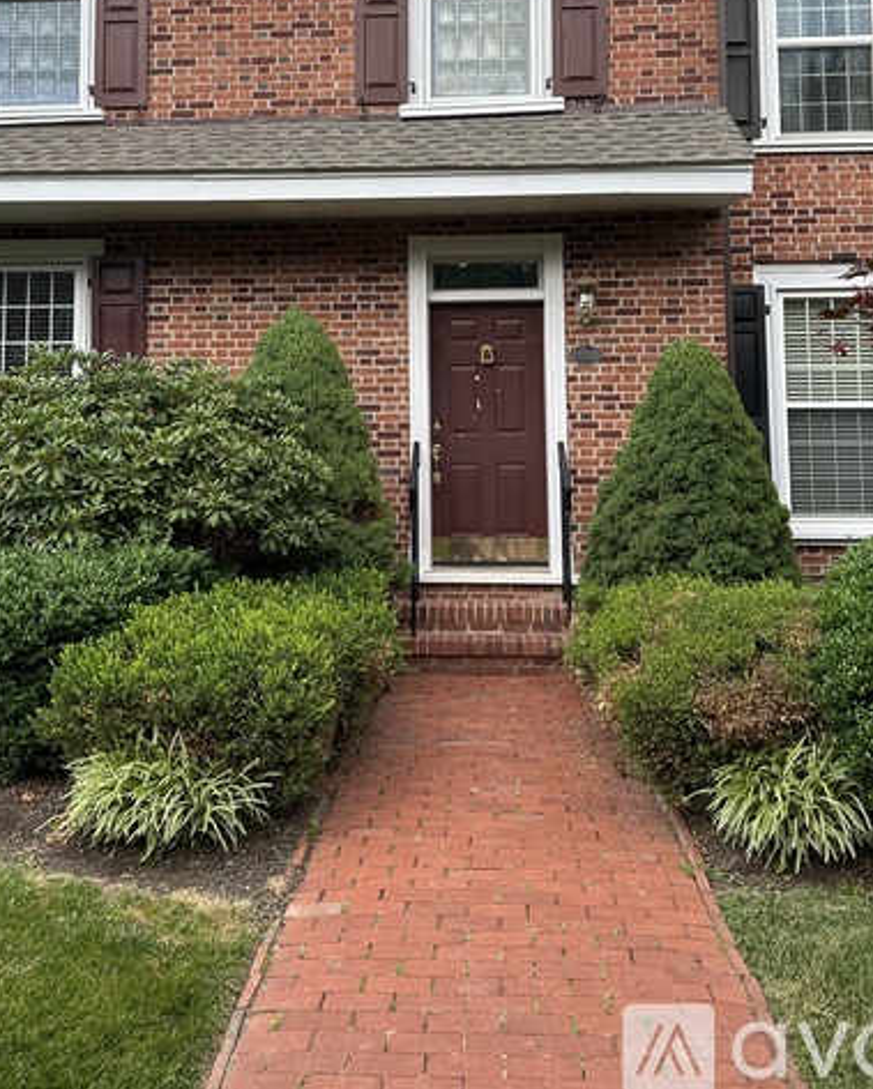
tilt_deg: +5.4
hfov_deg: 44.6
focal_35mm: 33
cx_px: 419
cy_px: 328
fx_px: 1065
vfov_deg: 52.7
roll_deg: -0.9
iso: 80
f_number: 1.78
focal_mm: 6.86
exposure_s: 1/471
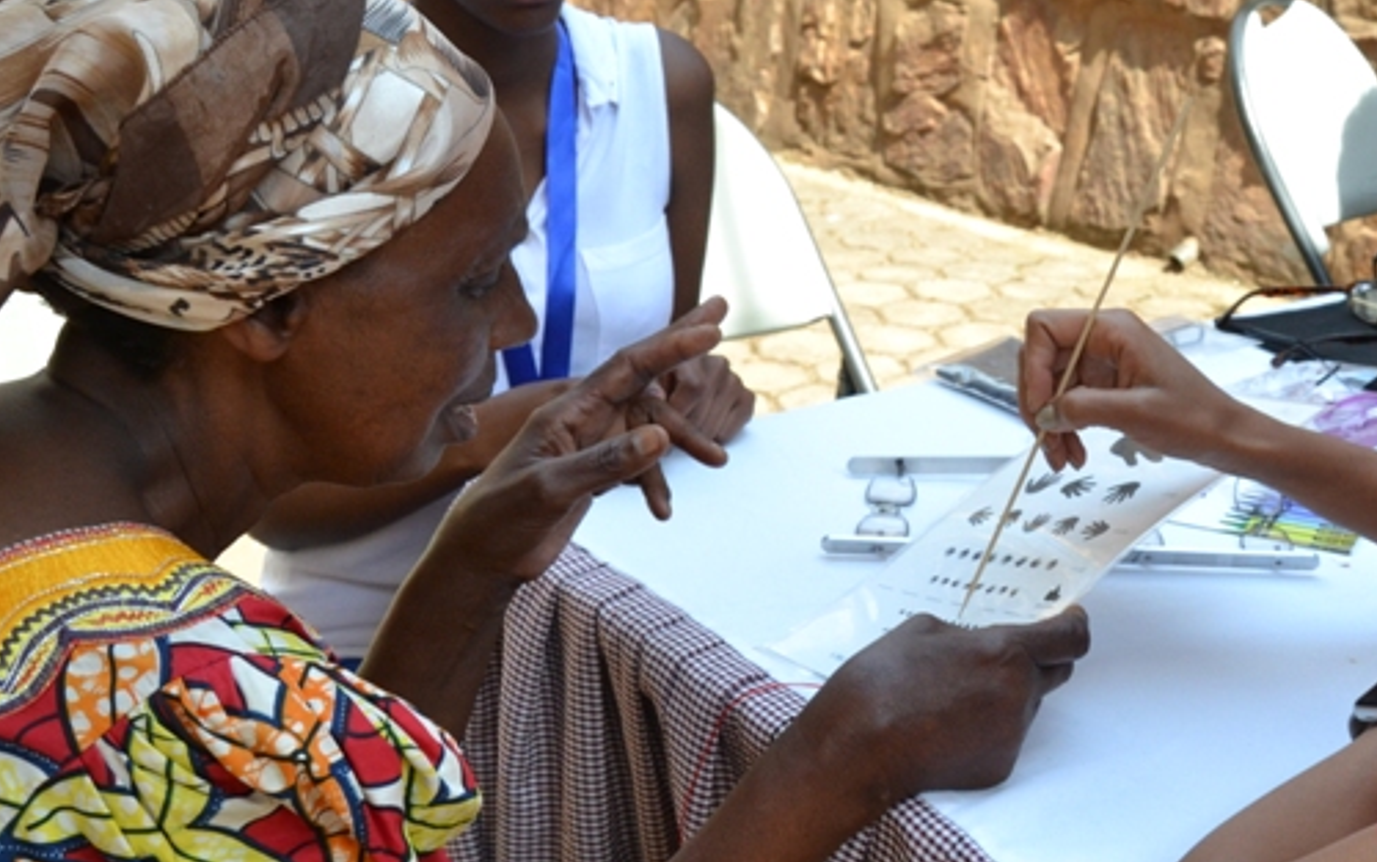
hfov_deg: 35.5
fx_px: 2065
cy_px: 478
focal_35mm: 55
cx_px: 1124
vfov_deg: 23.6
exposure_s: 1/500
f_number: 5.6
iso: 800
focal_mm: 18
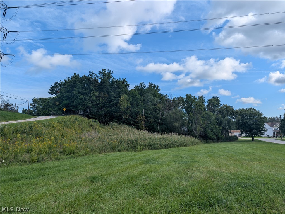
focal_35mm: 24
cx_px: 142
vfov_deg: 56.9
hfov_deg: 71.5
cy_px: 107
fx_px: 198
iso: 20
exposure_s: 1/1040
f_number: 1.68
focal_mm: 6.9
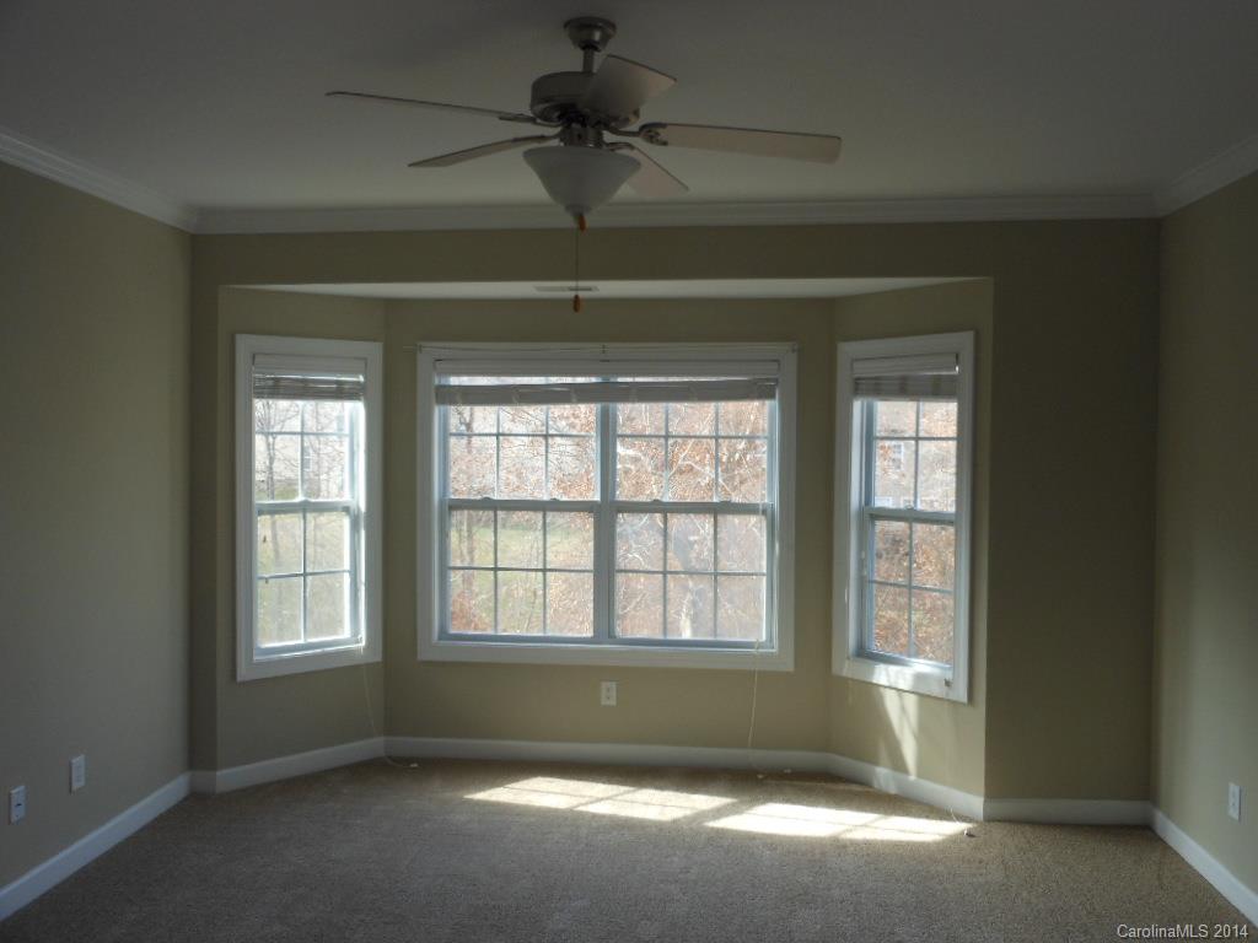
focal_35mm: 28
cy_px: 472
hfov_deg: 63.4
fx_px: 1018
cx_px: 629
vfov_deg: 49.7
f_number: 3.7
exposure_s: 1/80
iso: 80
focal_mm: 5
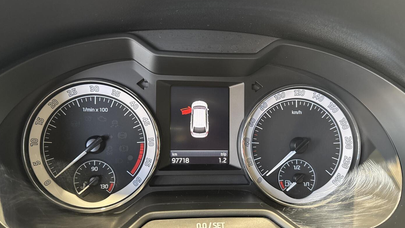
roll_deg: -2.7
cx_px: 200
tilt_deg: -21.1
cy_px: 125
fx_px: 290
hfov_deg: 69.9
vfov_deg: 42.8
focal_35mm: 27
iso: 800
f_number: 1.78
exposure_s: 1/52
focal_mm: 6.76
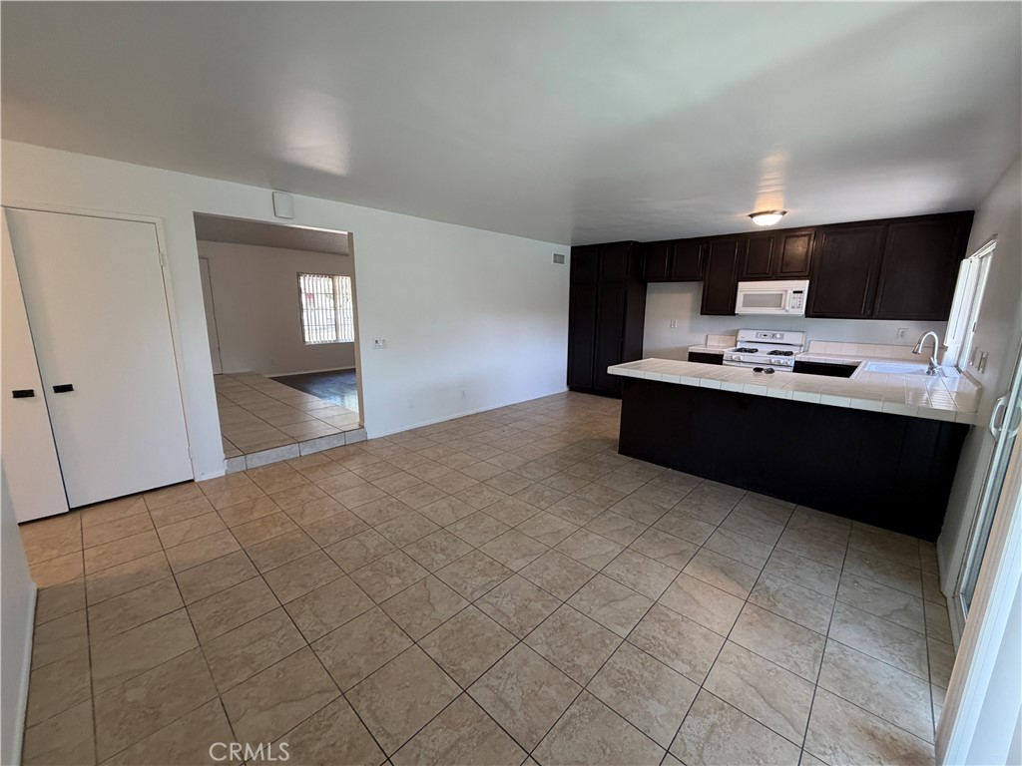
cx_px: 511
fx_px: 413
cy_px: 383
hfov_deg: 102.1
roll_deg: -0.4
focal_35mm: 14
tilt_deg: -11.3
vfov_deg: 85.7
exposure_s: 1/120
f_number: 2.2
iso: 320
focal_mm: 2.22
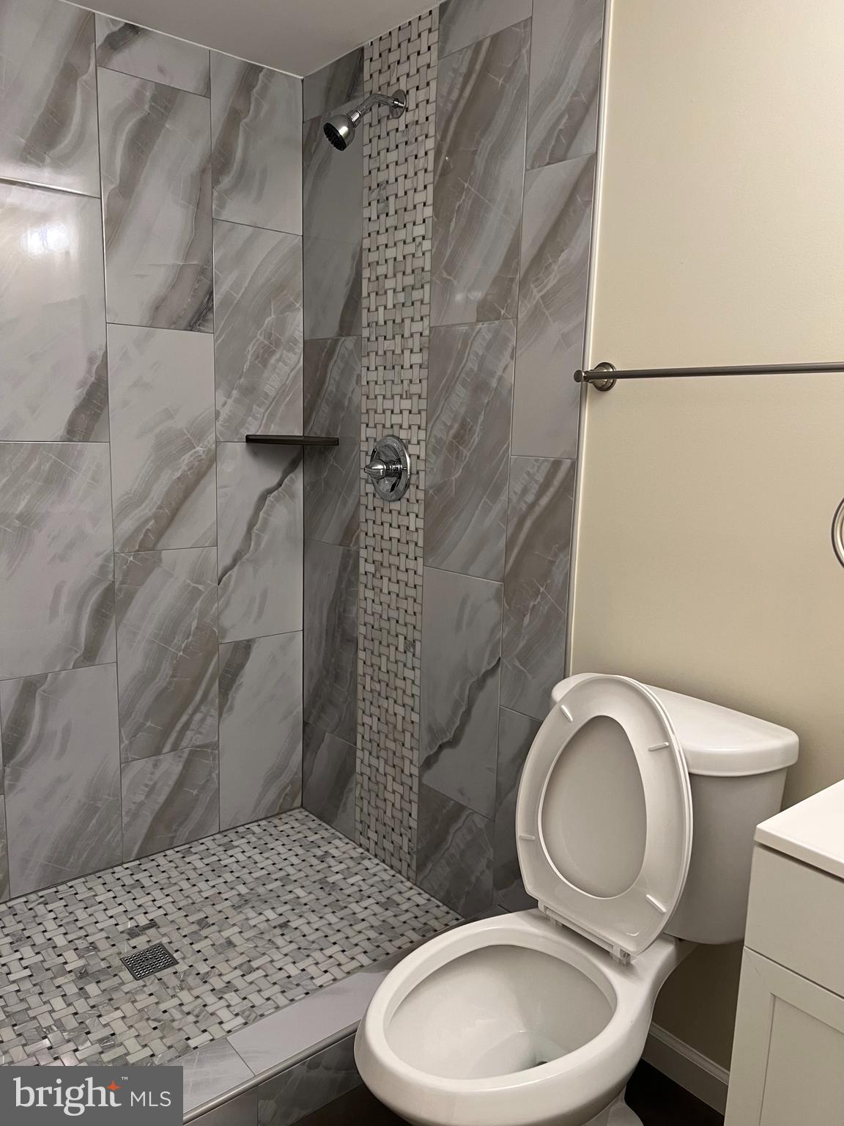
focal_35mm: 26
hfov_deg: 53.1
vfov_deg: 67.3
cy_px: 563
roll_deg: +0.0
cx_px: 422
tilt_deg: -9.5
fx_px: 845
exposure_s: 1/60
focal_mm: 5.7
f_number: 1.5
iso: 160
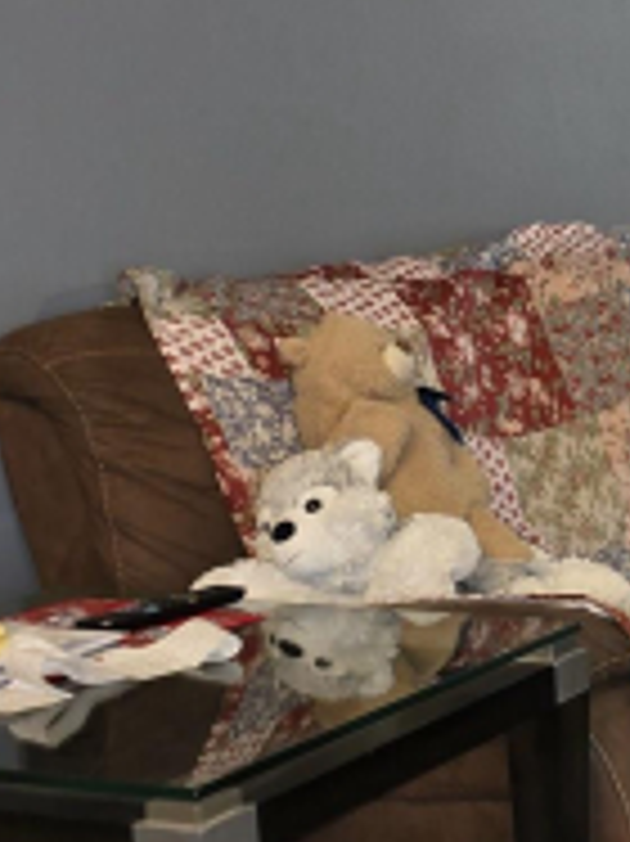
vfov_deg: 23.9
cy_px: 439
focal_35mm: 82
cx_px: 958
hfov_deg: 16.3
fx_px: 1992
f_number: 1.7
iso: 125
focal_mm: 6.3
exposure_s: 1/15
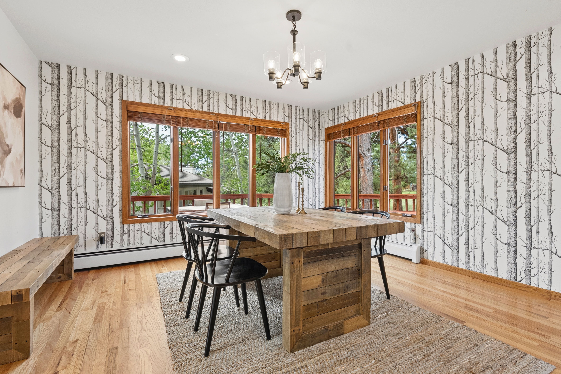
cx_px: 280
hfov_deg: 93.2
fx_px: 265
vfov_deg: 70.5
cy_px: 187
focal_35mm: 17
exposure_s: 1/125
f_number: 8
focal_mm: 17
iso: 640
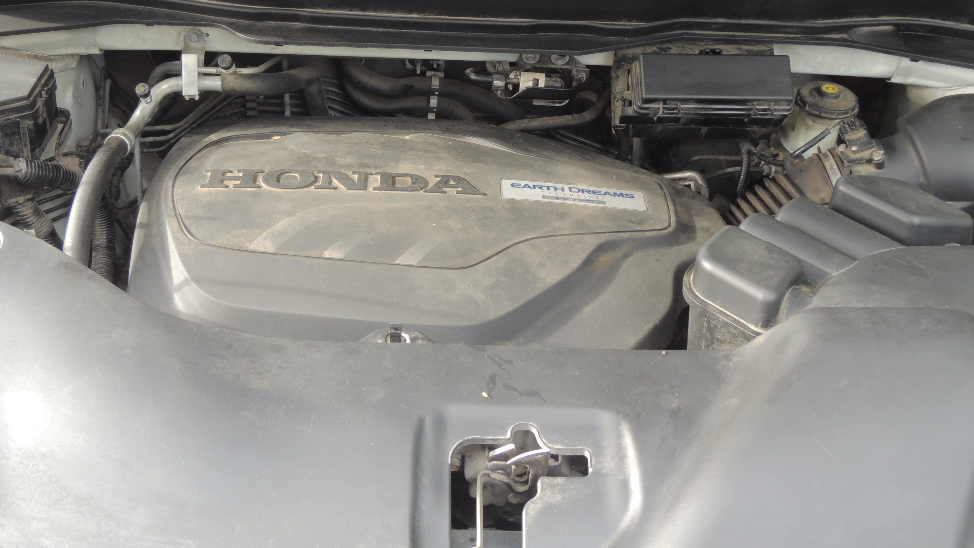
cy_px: 132
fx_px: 1188
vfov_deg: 25.6
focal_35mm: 46
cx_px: 459
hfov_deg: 44.6
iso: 125
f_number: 3.3
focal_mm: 6.2
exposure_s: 1/50
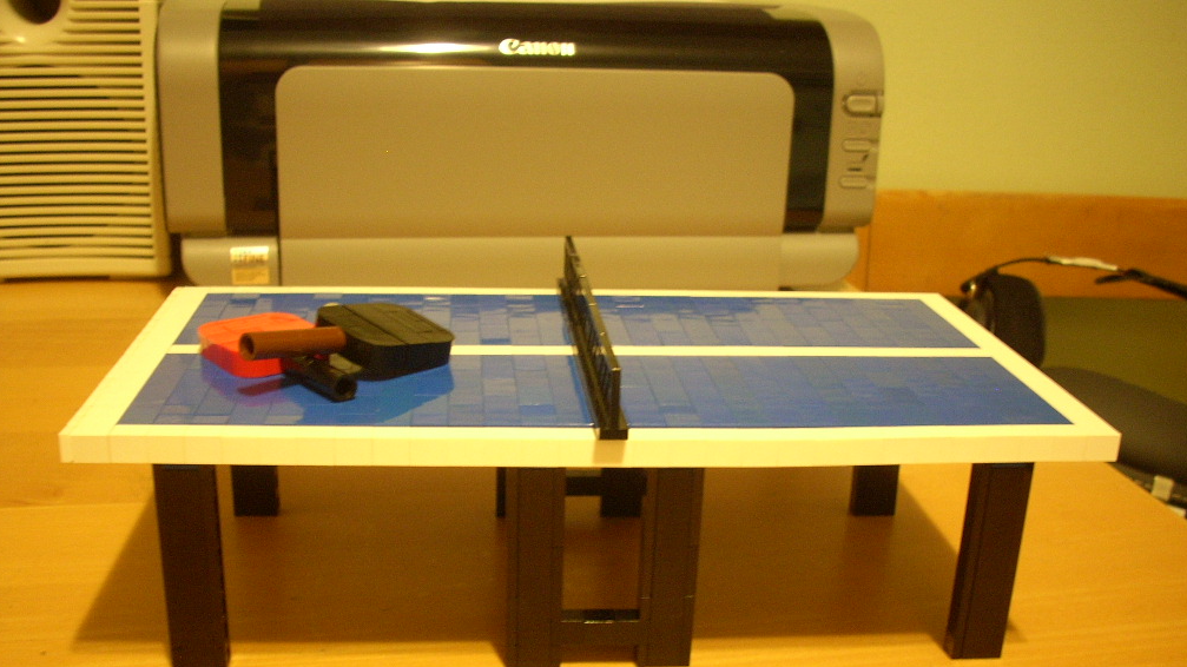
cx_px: 587
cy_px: 424
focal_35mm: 41
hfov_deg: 49.4
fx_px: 1290
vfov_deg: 28.9
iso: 200
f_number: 2.8
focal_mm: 6.2
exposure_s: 1/4.4
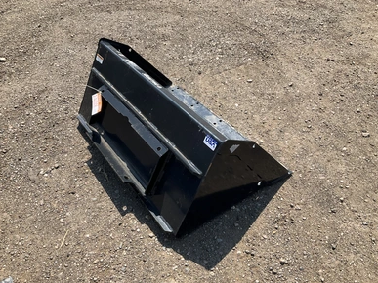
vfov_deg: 46.8
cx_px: 187
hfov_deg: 60.0
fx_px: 327
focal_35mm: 30
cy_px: 145
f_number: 1.8
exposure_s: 1/1035
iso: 25
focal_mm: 3
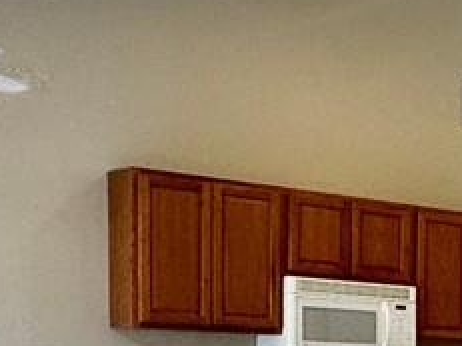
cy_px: 500
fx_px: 1294
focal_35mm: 97
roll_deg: -2.5
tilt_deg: -5.7
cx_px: 742
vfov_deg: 14.3
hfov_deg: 17.6
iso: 125
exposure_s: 1/120
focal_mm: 2.22
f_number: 2.2
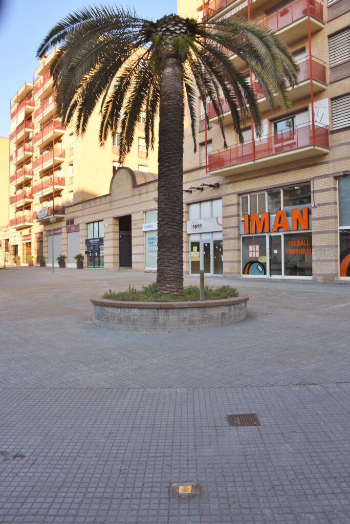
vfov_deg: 65.4
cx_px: 175
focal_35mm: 28
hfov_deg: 46.5
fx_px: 408
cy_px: 262
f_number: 10
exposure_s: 1/50
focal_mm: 28
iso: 100
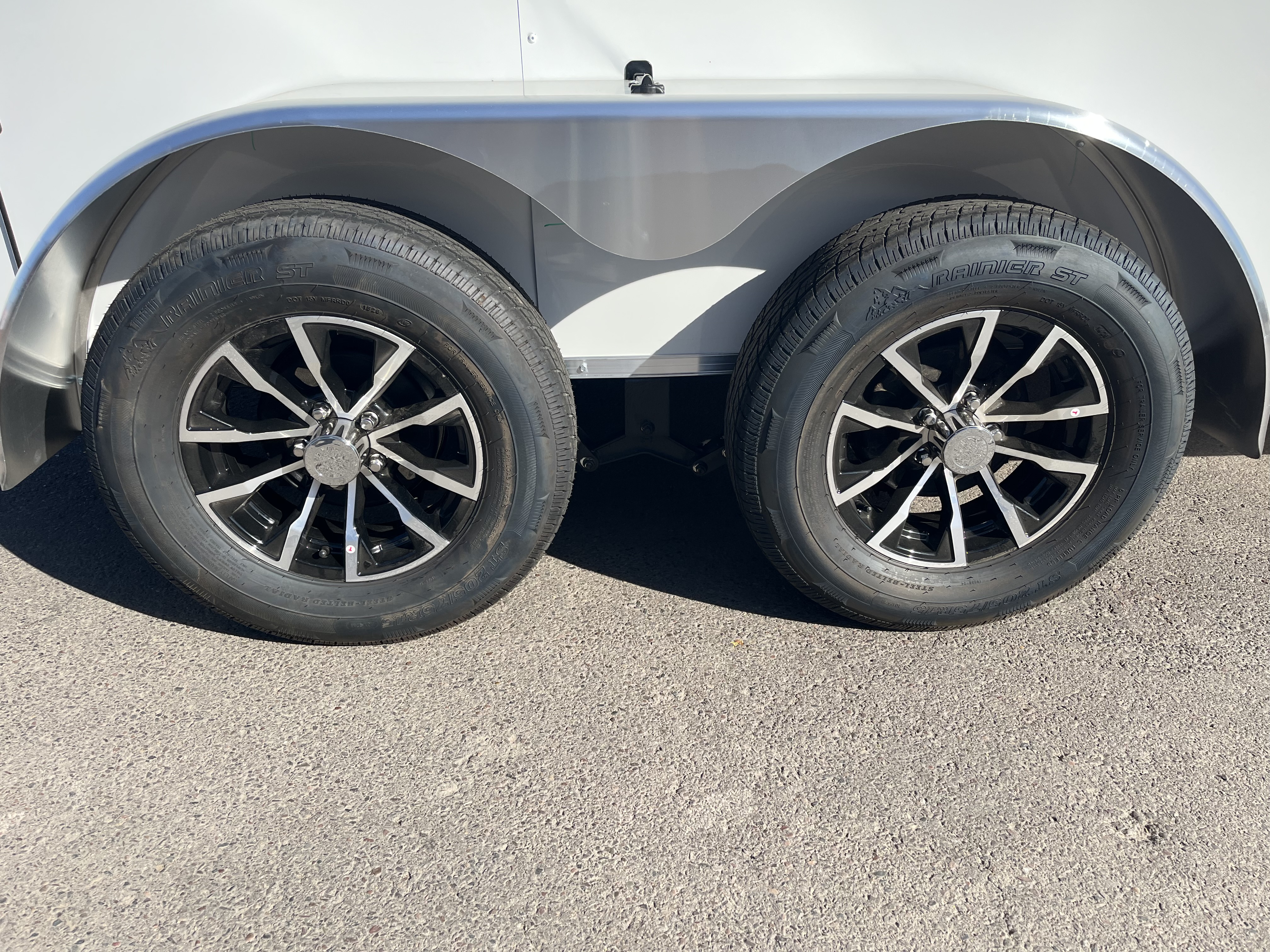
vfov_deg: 53.1
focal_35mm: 26
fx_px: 954
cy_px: 476
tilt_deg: -26.4
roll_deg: -1.0
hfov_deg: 67.3
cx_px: 635
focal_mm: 5.1
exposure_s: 1/2137
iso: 50
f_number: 1.6
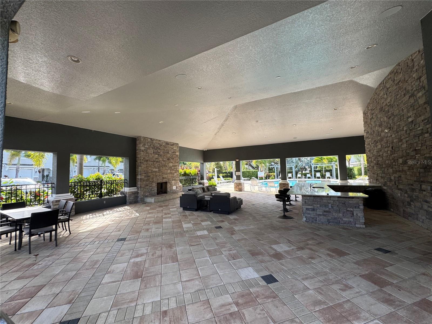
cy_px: 162
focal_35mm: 14
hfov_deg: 102.1
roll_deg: +0.5
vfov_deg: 85.7
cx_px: 216
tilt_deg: +3.6
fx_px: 175
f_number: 2.2
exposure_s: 1/157
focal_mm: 2.22
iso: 40
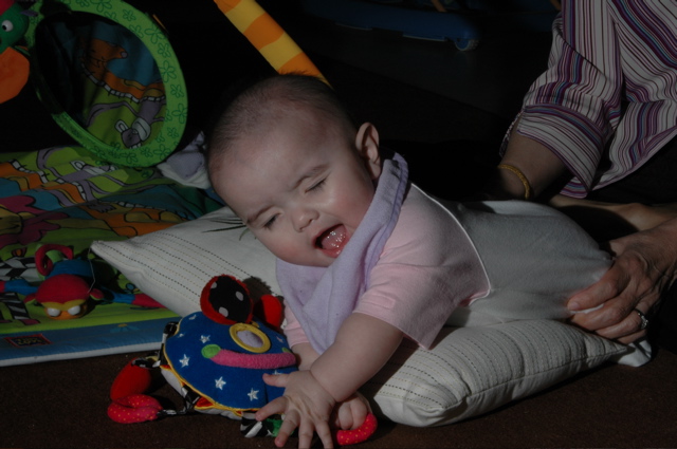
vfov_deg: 15.1
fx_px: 1690
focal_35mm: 90
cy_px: 224
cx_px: 338
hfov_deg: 22.6
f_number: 25
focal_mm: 60
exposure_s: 1/60
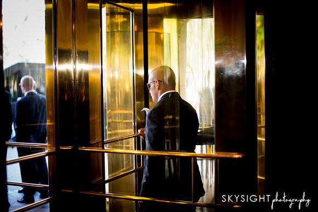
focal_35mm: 50
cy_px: 106
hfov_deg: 39.6
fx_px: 442
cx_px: 159
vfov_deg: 27.0
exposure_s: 1/400
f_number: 1.4
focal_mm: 50
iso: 1250
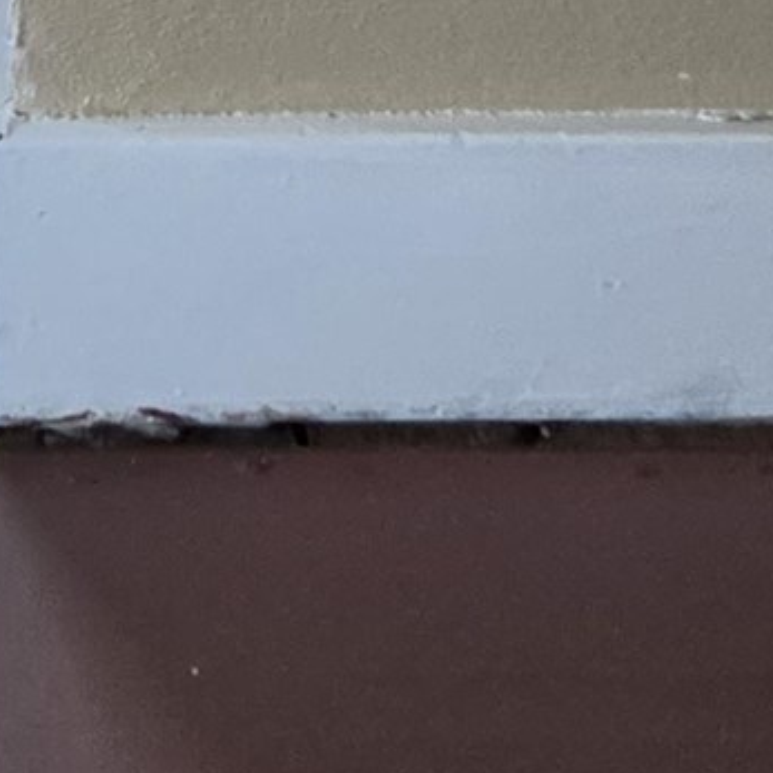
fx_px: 3411
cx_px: -459
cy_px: -1141
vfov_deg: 10.8
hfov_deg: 12.2
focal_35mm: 135
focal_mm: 5.4
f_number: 1.8
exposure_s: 1/180
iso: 160
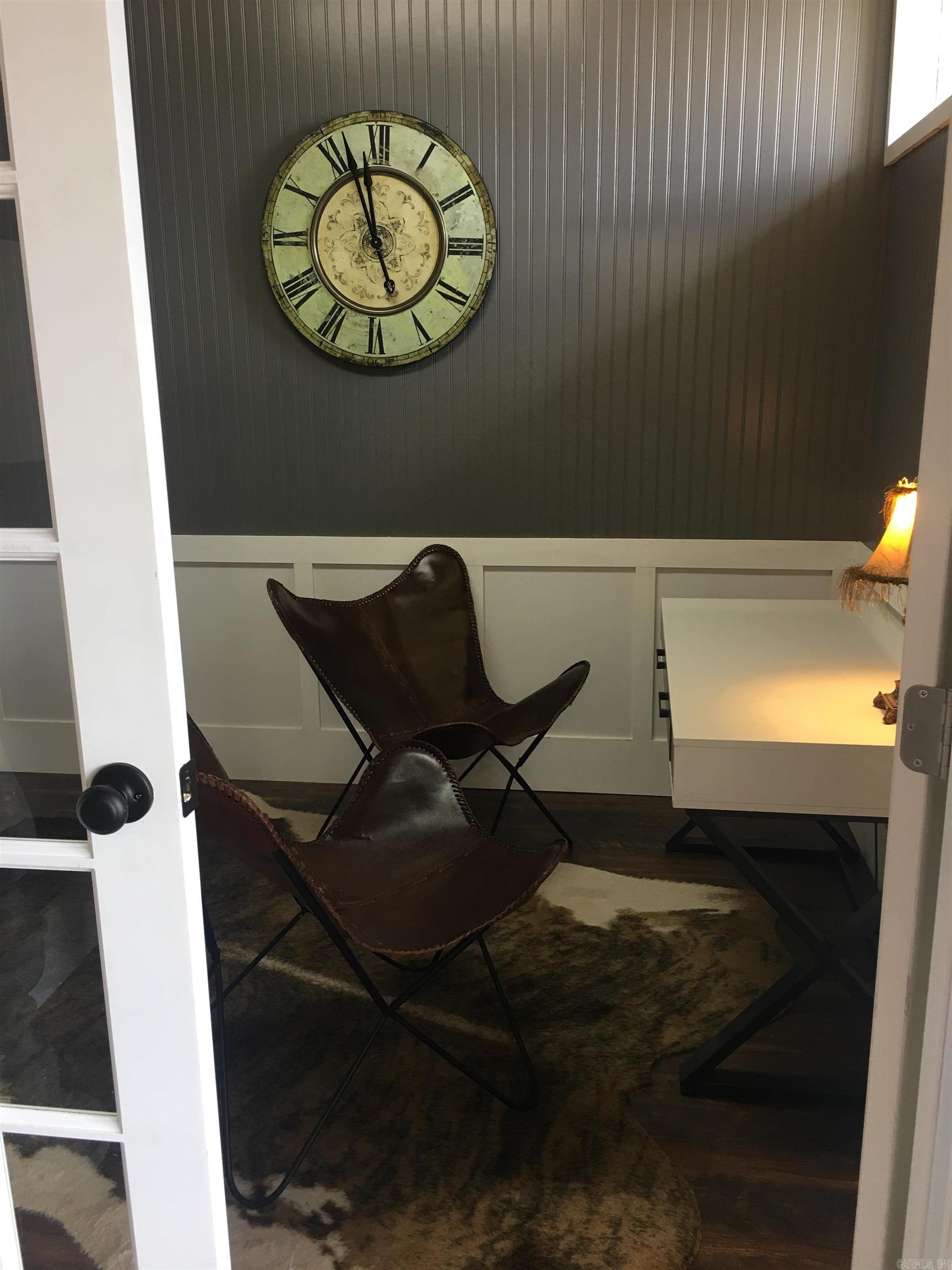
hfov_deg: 48.2
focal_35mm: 29
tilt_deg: -13.7
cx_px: 476
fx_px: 1063
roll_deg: +0.6
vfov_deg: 61.7
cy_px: 635
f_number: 2.2
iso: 25
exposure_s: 1/15
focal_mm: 4.15
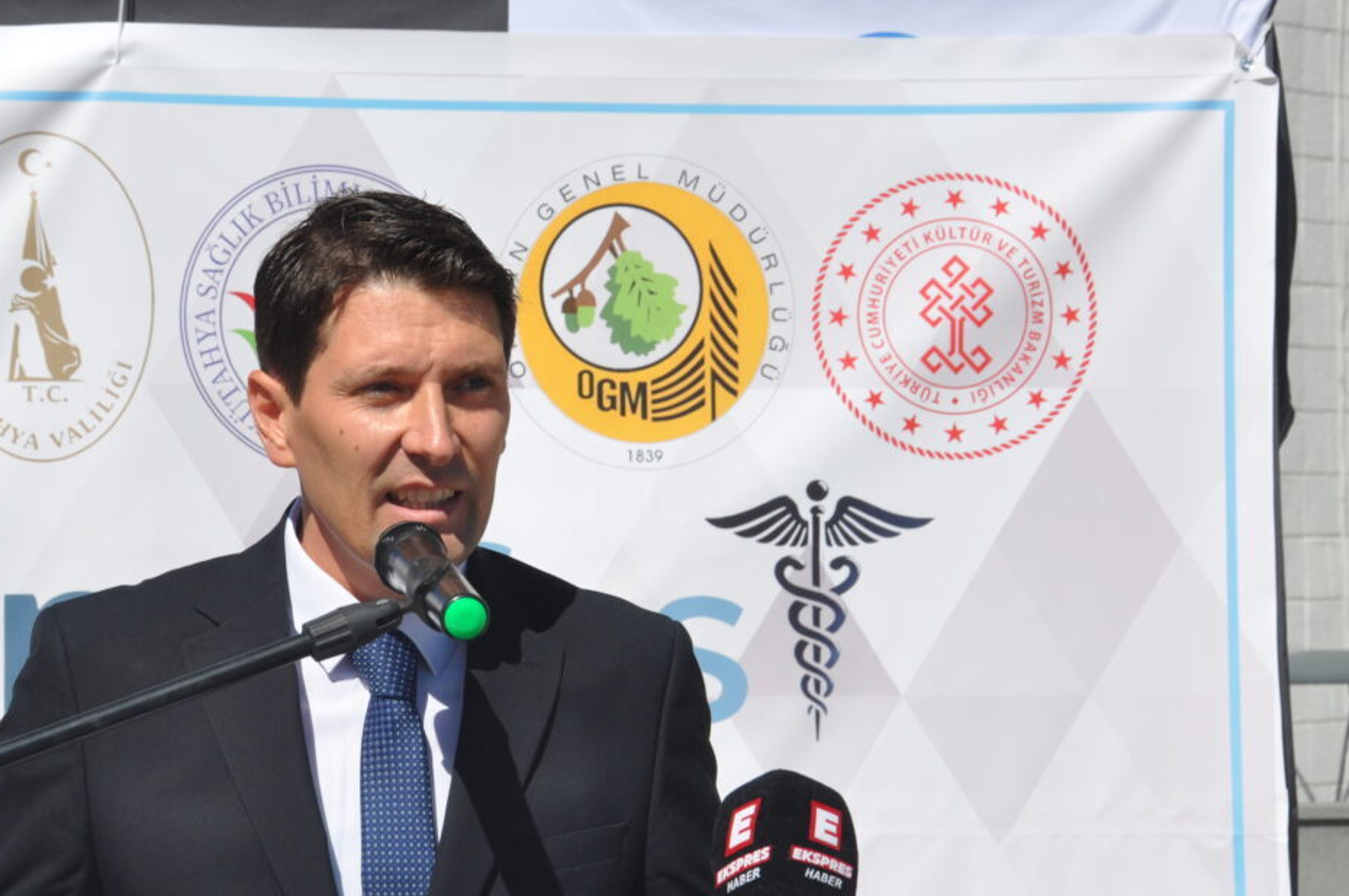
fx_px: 4791
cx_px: 561
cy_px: 573
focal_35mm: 128
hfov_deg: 16.0
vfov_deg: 10.7
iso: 200
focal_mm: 62
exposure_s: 1/500
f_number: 11
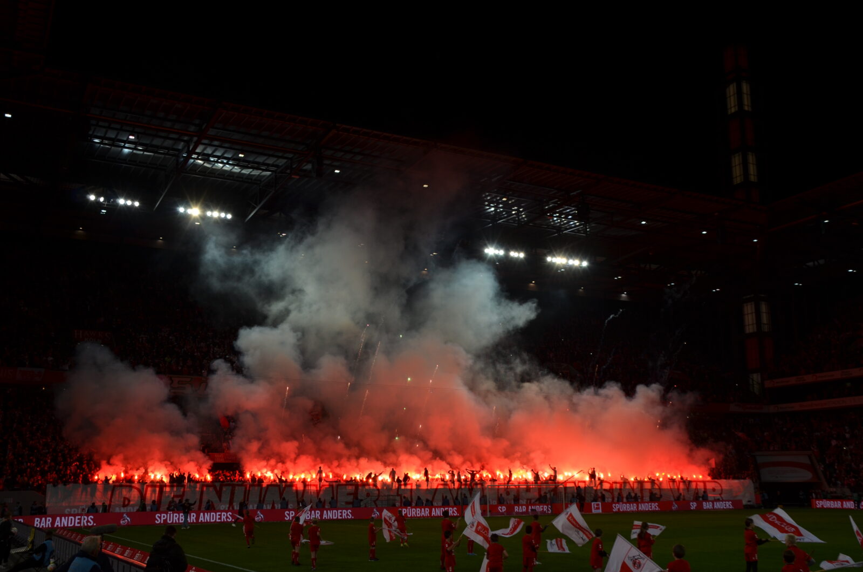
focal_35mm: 38
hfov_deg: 51.4
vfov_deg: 35.3
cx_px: 432
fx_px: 897
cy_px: 286
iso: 200
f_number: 7.1
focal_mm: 25
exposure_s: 1/200
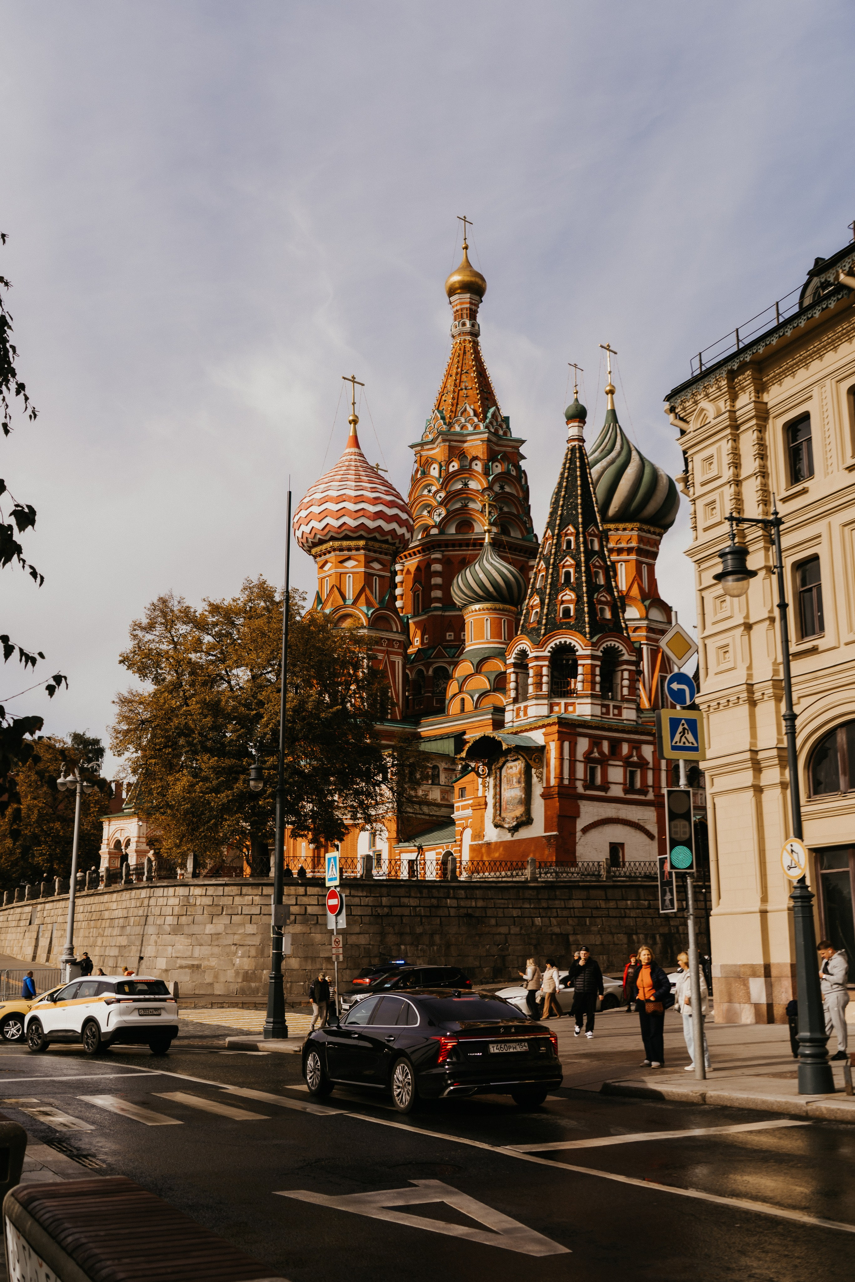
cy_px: 641
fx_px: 1247
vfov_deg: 54.4
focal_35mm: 35
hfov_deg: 37.9
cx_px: 428
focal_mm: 35
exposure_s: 1/500
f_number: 4
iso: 100
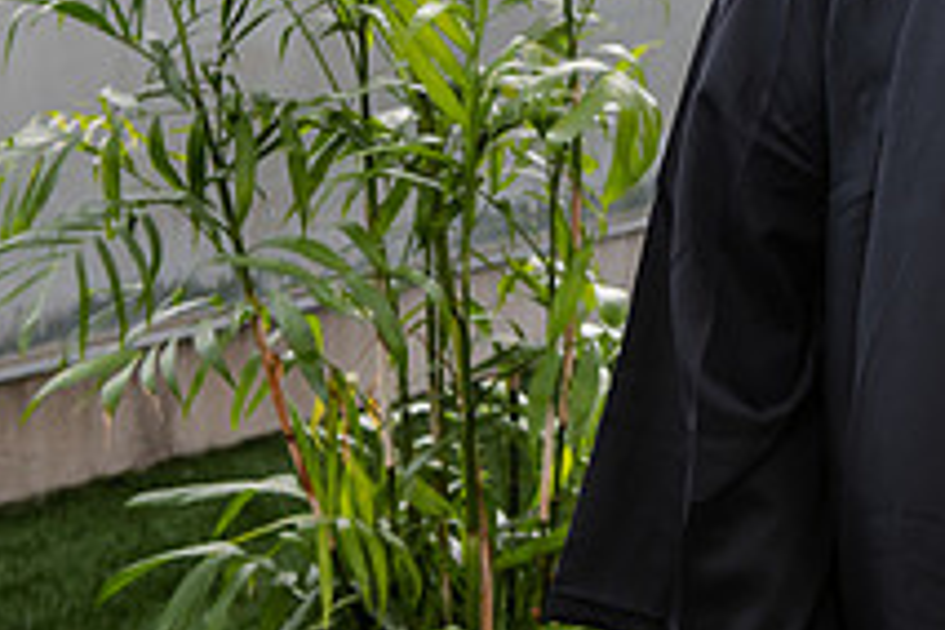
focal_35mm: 136
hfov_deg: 14.6
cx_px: 1140
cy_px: -131
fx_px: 3570
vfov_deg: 9.9
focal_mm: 50
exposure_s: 1/200
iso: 320
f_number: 5.6
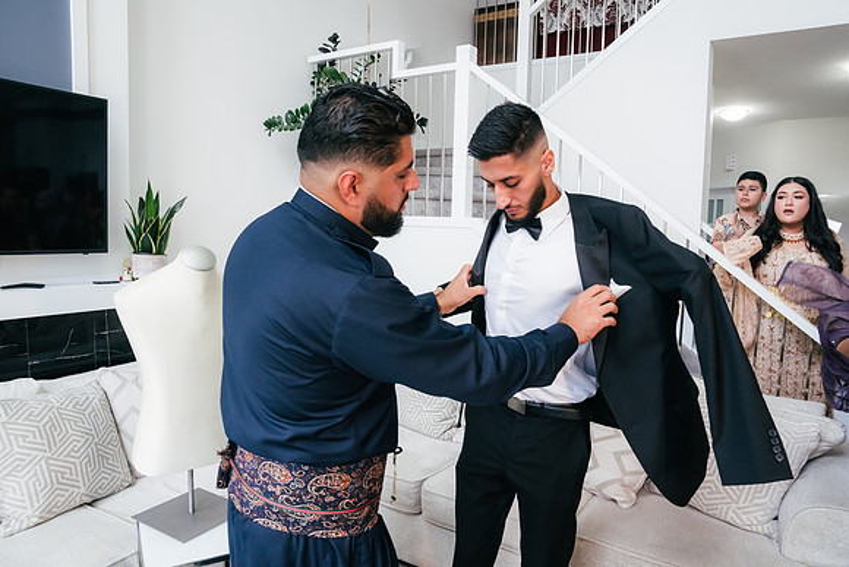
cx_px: 424
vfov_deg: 53.2
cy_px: 284
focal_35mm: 24
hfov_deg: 73.7
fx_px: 566
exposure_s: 1/160
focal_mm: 24
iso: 6400
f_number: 9
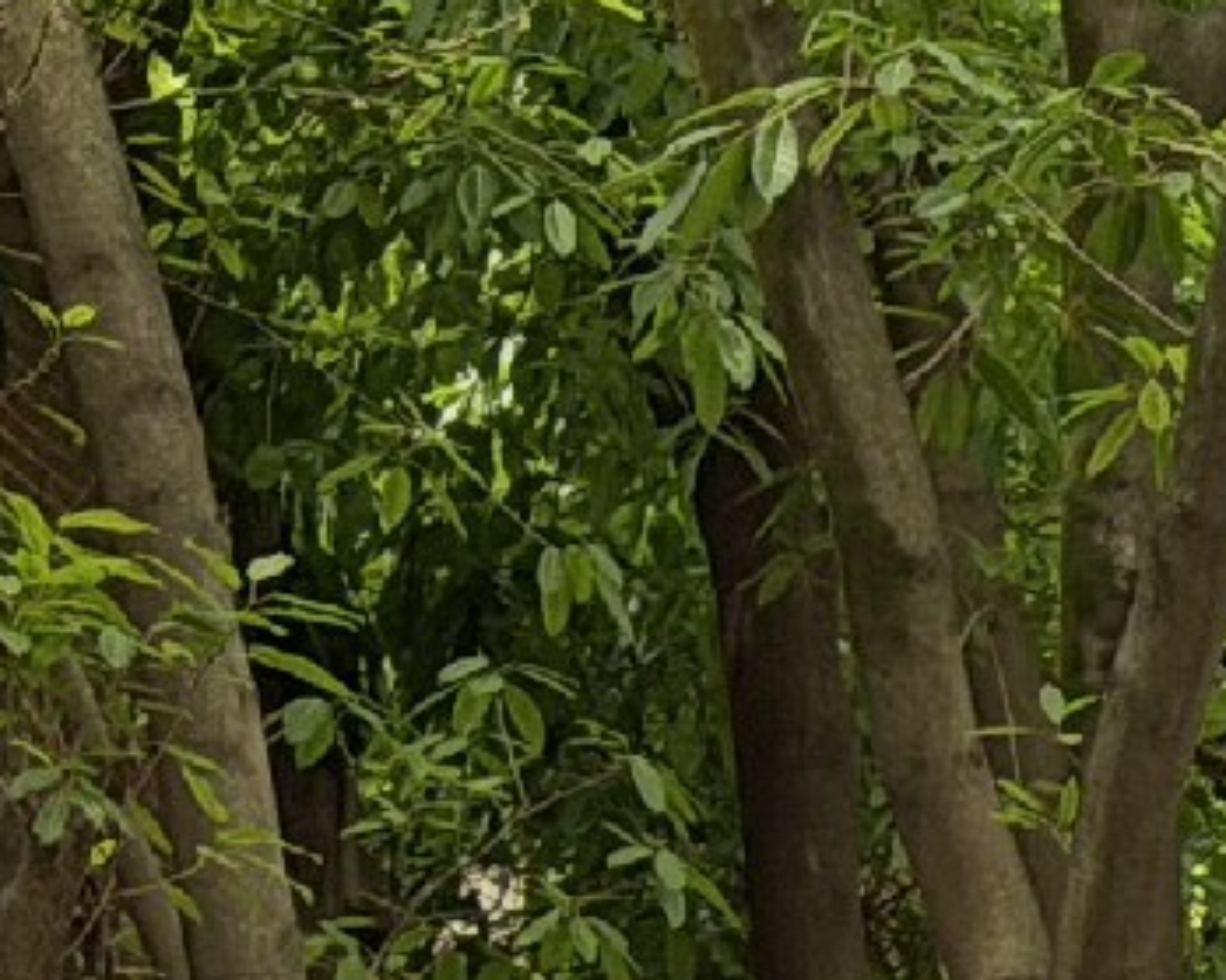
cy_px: 2561
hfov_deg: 5.6
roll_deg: +0.6
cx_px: 3569
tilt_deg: +3.7
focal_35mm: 322
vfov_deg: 4.7
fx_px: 11680
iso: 80
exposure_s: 1/415
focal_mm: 6.76
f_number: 1.78
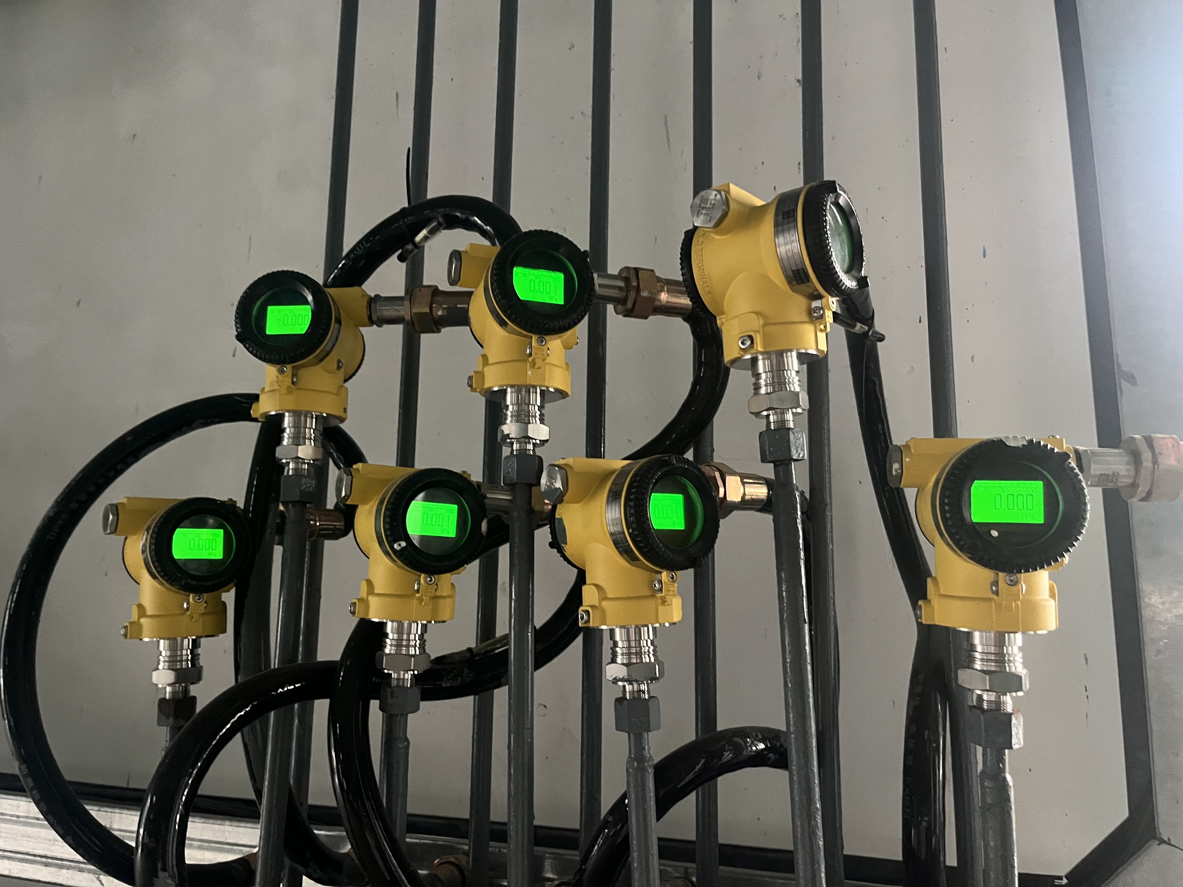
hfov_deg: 67.3
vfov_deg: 53.1
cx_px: 592
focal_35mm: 26
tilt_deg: +10.3
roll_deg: -0.9
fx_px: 889
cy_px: 444
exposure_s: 1/34
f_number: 1.6
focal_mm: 5.1
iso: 640
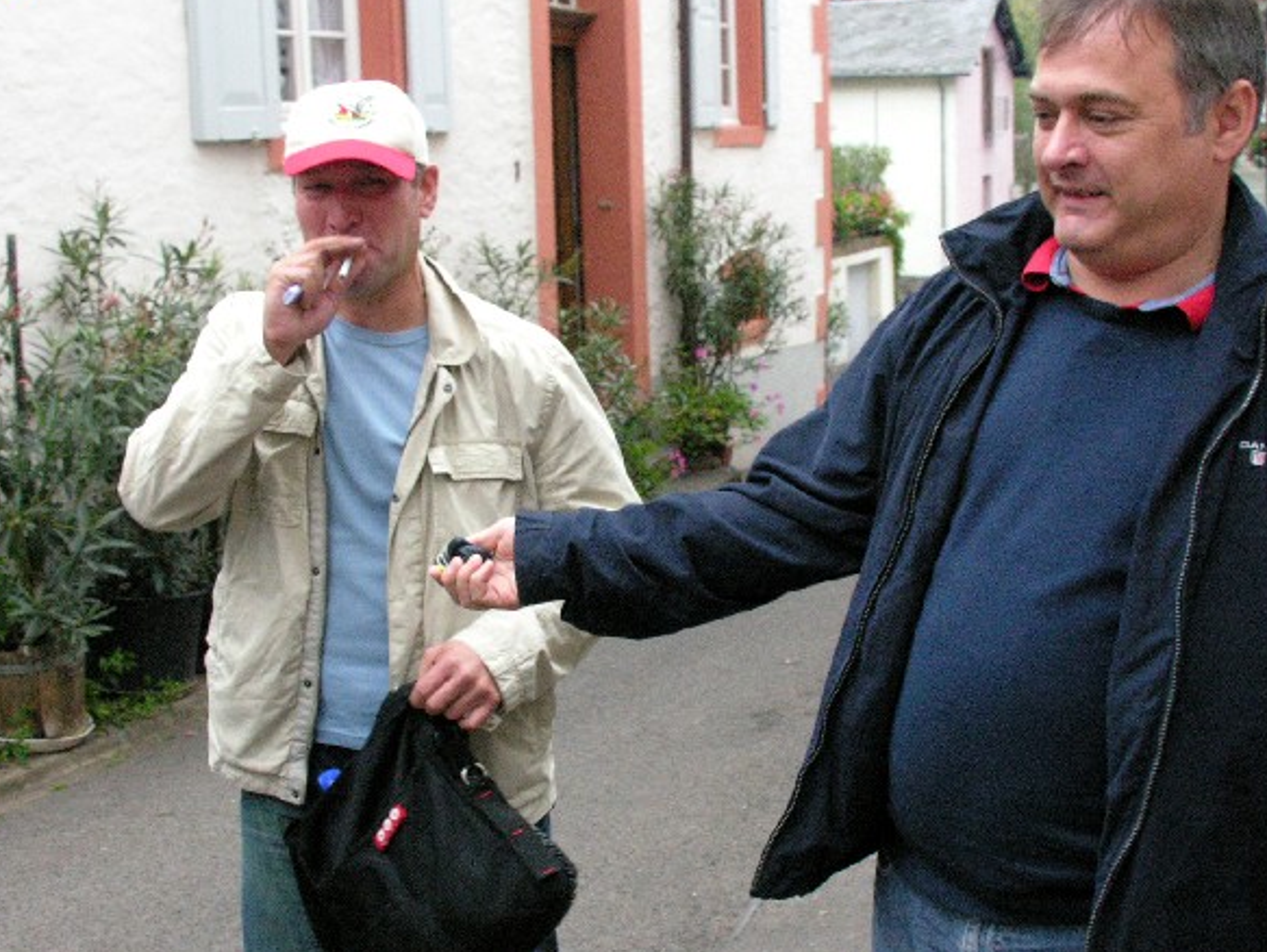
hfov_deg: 39.6
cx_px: 632
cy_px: 556
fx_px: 1758
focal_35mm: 48
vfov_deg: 30.2
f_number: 5
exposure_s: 1/100
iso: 400
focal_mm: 8.9
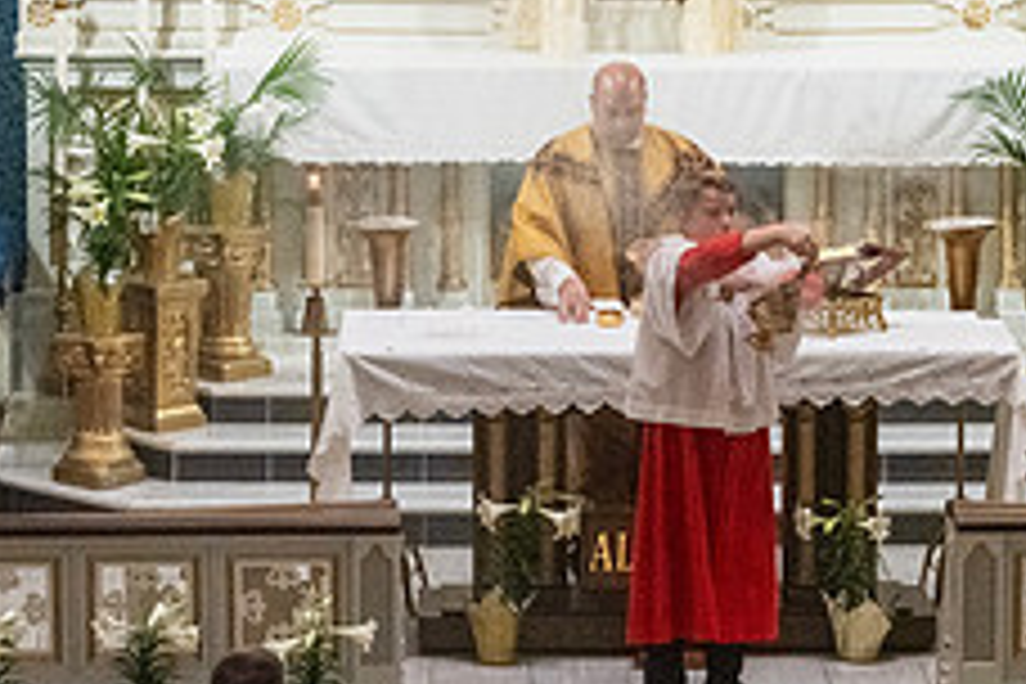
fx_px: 6469
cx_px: 854
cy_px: 425
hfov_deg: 9.0
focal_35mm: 227
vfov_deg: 6.1
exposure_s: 1/60
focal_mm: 89
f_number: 14
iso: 5000
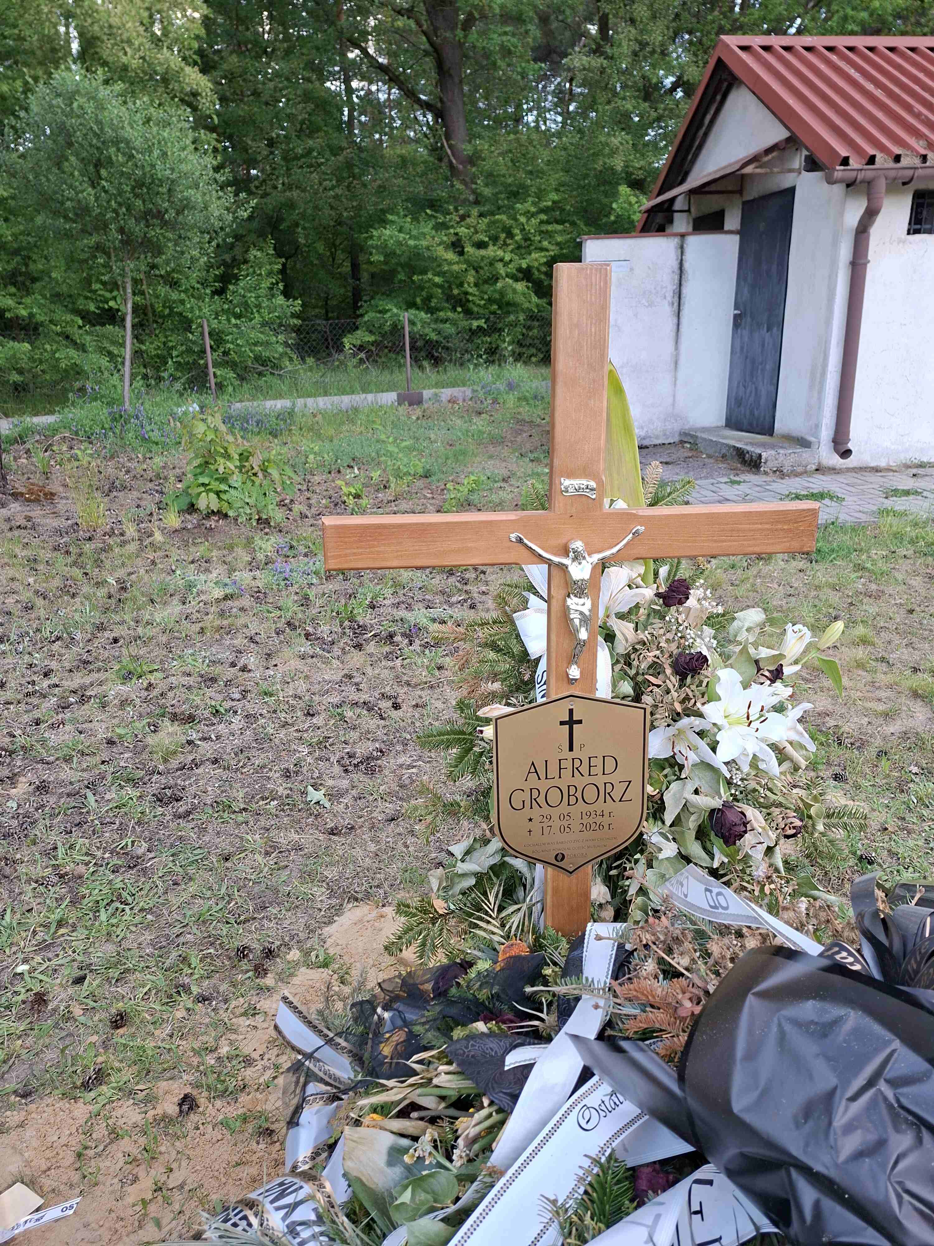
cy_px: 623
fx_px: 827
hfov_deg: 58.9
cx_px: 467
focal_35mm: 23
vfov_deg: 73.9
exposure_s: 1/131
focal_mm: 5.54
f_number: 1.8
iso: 50
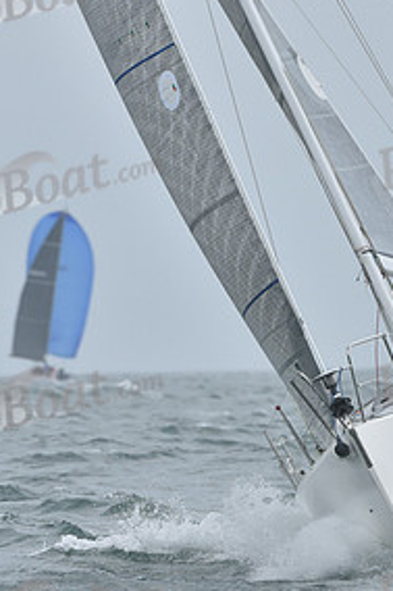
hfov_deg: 1.7
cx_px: 272
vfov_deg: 2.5
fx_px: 13410
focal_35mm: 818
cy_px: 274
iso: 320
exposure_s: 1/1000
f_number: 7.1
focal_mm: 400
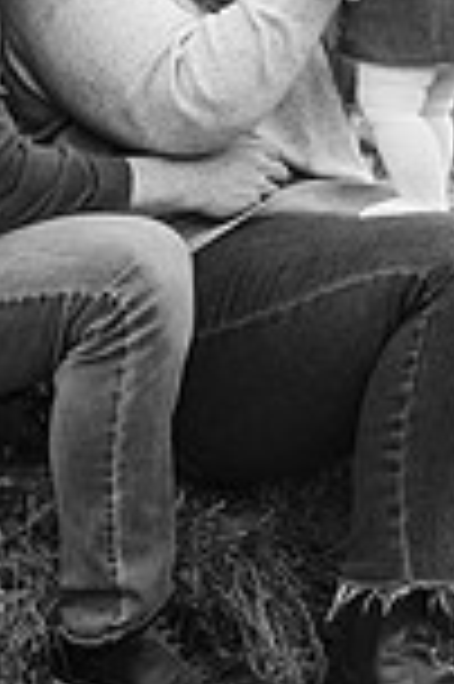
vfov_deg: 8.1
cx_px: 229
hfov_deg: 5.4
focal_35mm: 252
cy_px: -22
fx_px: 4778
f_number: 3.5
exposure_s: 1/640
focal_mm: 85
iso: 640
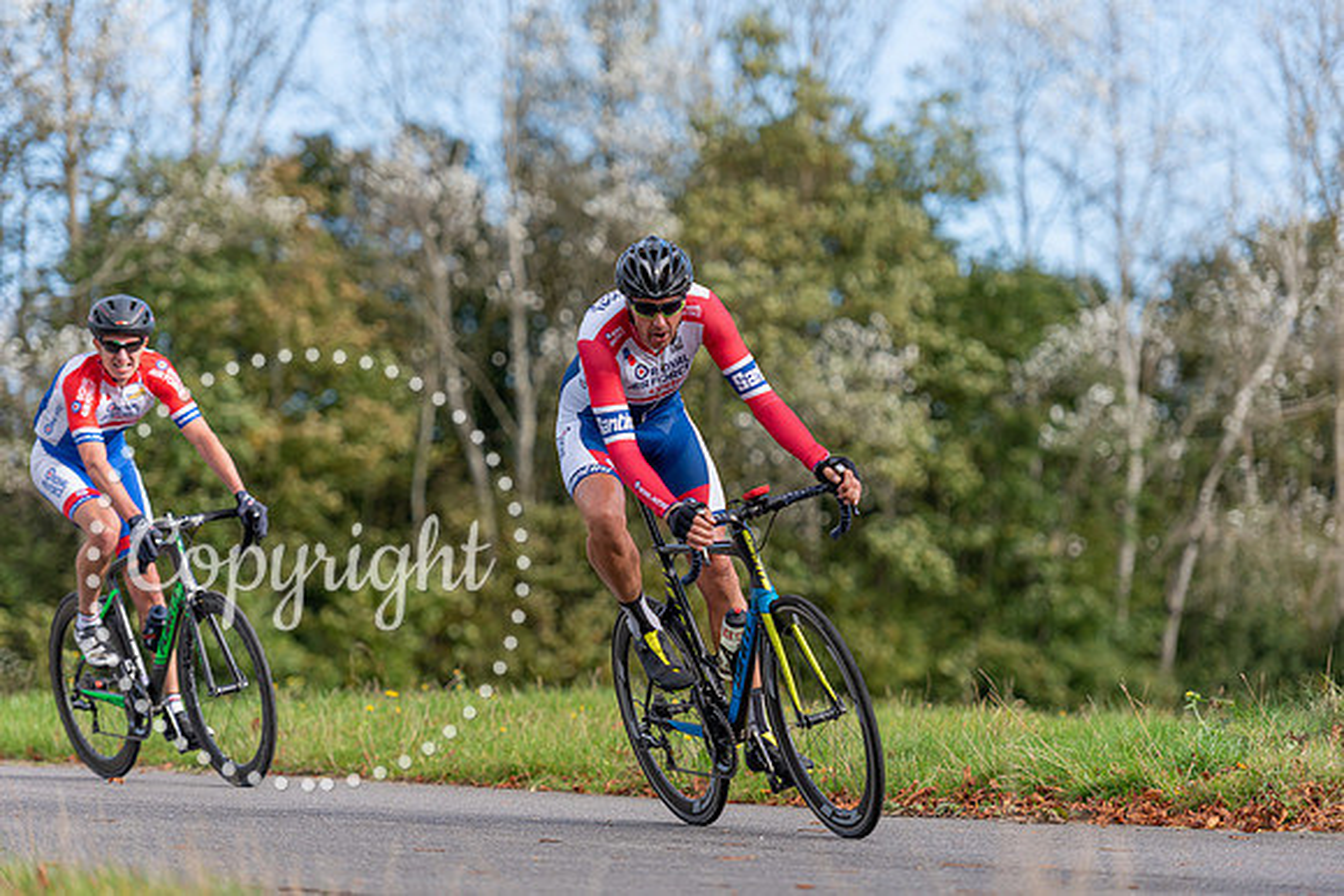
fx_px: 5788
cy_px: 448
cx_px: 672
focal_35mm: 155
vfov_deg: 8.9
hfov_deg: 13.2
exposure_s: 1/2000
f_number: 2.8
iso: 160
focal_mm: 155
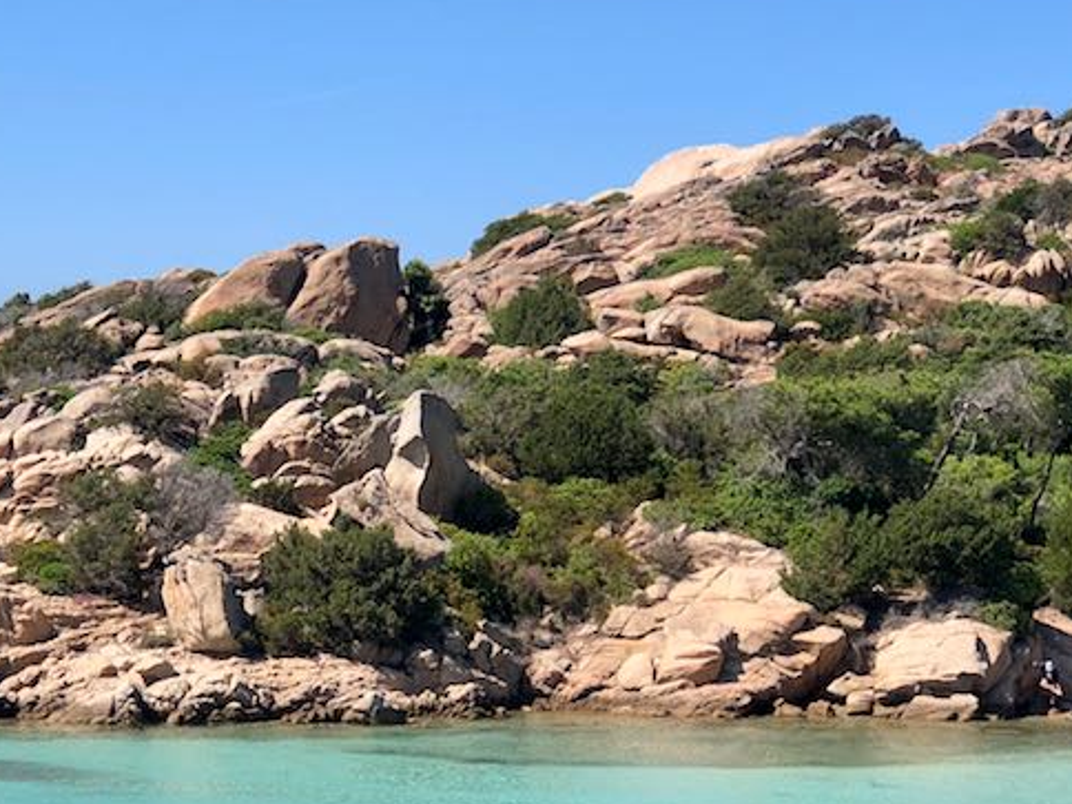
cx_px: 217
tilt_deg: -3.4
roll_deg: -1.3
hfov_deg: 17.3
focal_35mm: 113
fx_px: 3499
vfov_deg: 13.1
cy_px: 622
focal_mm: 6.6
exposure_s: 1/738
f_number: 2.8
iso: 20
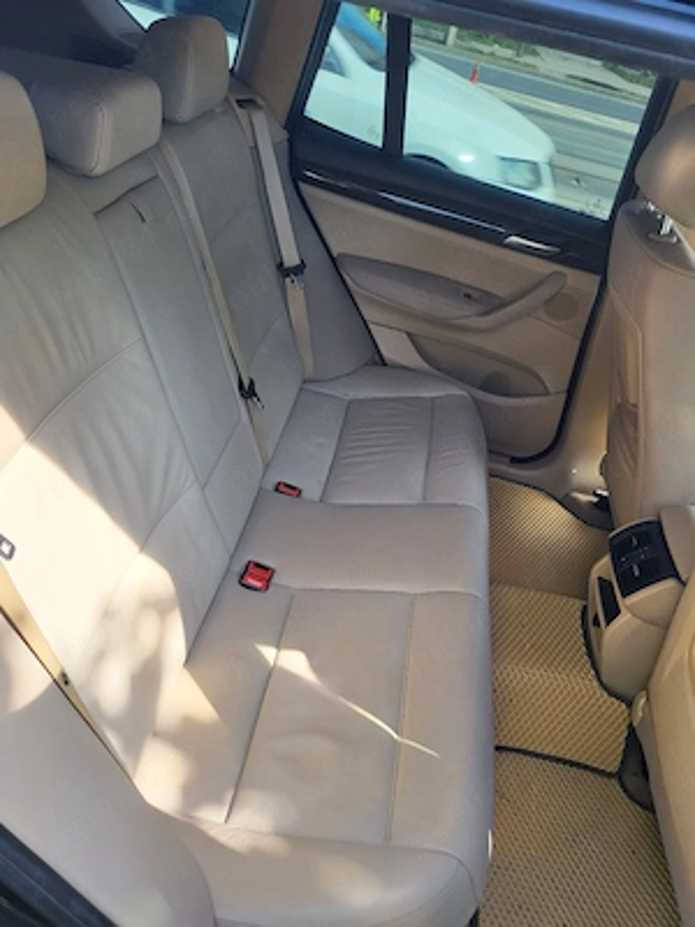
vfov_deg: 67.3
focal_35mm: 26
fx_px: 696
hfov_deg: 53.1
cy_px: 464
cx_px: 348
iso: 40
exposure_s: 1/213
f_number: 1.8
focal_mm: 5.4
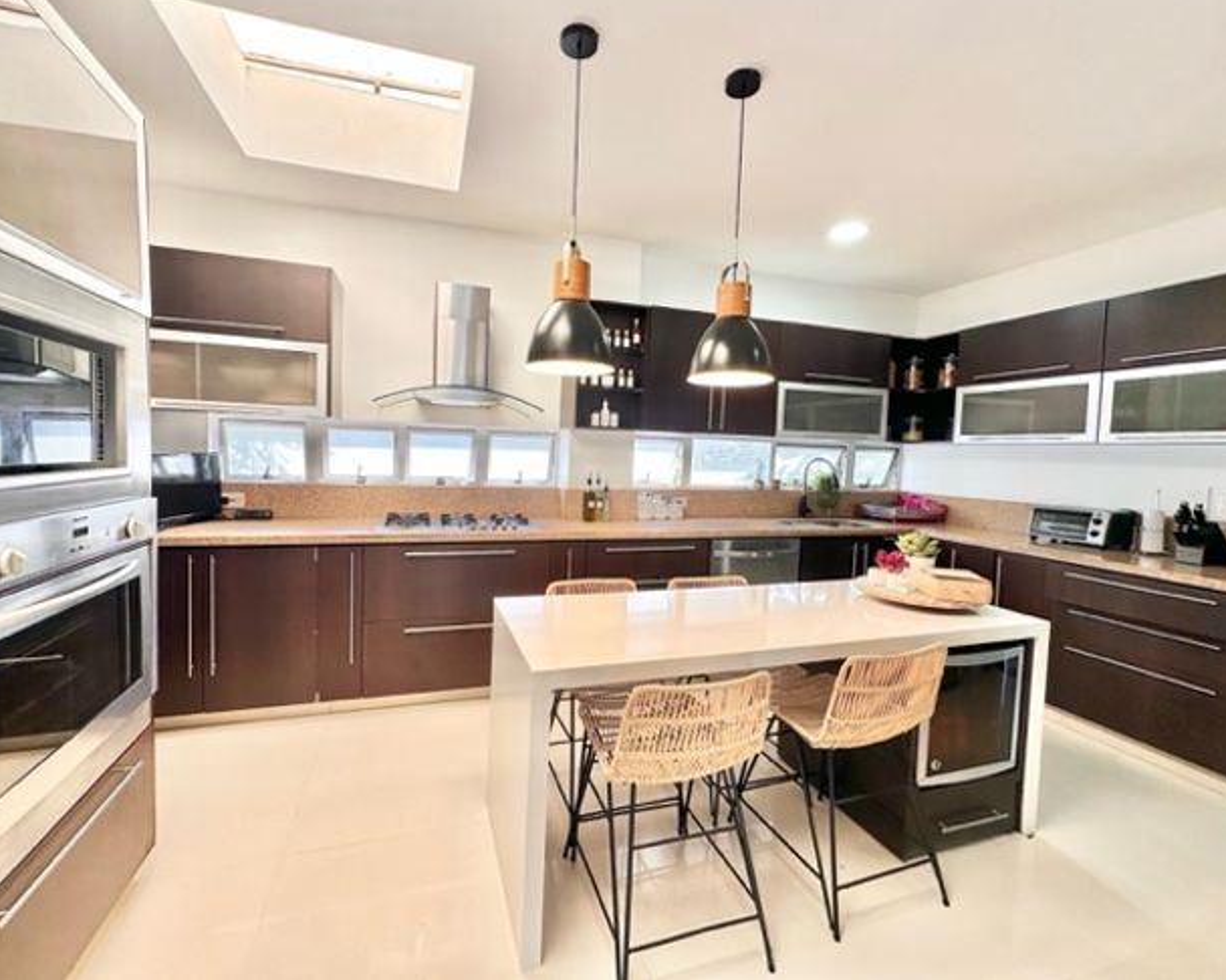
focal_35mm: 15
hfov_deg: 96.8
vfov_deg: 84.0
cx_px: 588
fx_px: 544
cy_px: 478
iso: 40
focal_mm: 2.22
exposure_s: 1/99
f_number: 2.2
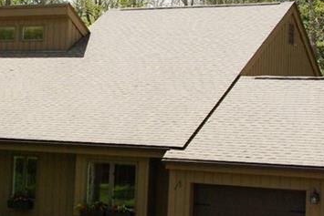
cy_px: 79
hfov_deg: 20.1
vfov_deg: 13.8
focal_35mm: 99
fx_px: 895
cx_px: 28
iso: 200
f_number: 8
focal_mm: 23
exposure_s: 1/500
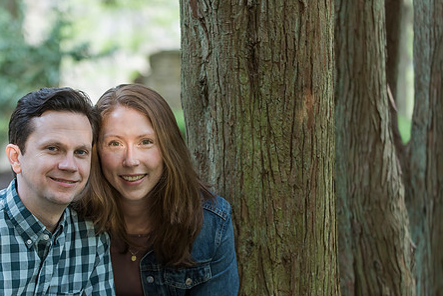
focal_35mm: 128
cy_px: 192
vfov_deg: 10.7
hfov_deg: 16.0
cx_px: 157
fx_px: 1575
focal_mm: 98
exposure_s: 1/60
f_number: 3.5
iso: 800
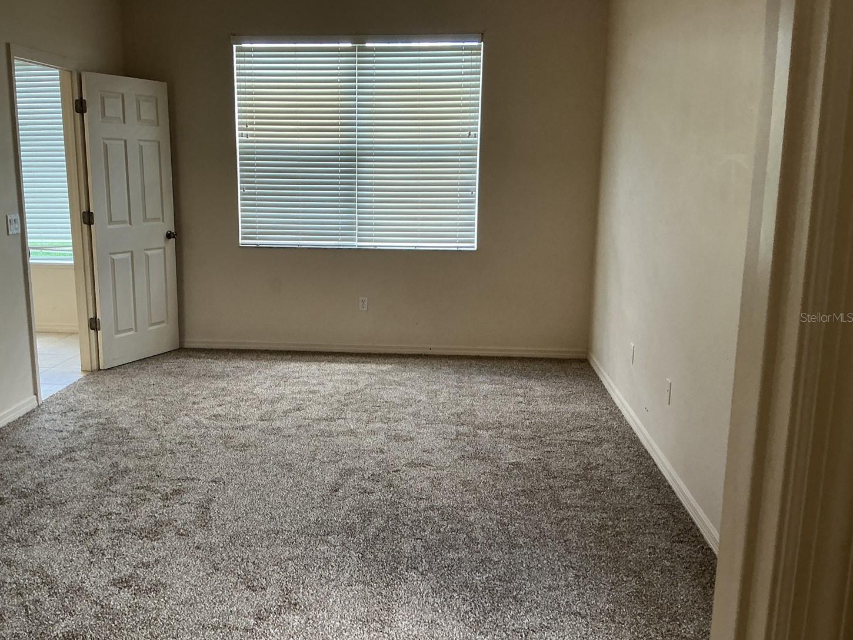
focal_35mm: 32
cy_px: 317
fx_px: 789
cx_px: 385
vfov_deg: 44.2
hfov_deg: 56.7
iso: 80
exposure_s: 1/50
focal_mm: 3
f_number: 1.8
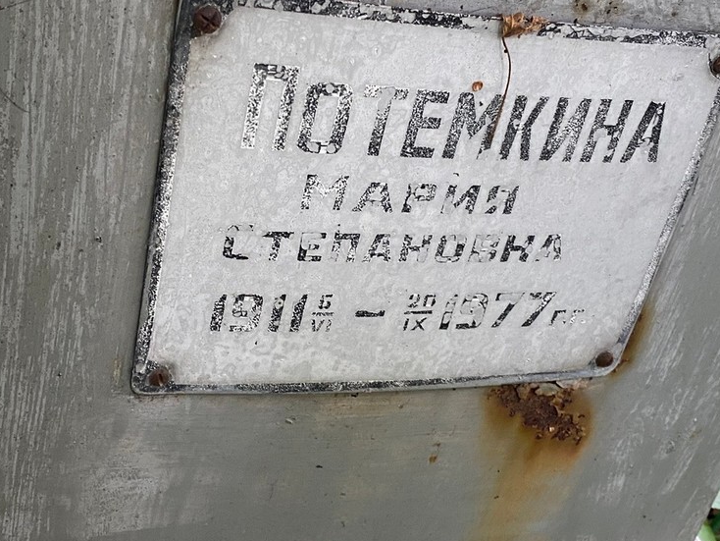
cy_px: 277
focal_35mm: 51
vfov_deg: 28.6
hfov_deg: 37.5
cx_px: 347
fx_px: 1061
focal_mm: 4.25
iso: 125
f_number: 1.8
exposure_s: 1/68
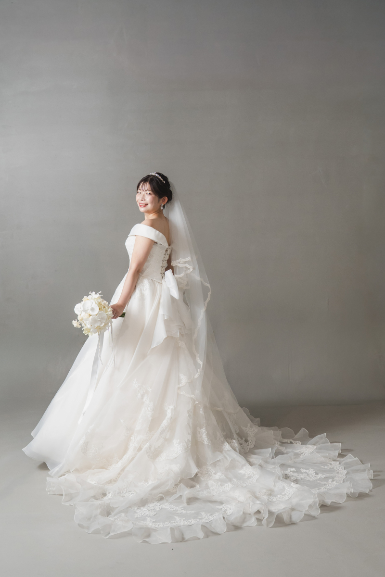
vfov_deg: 46.4
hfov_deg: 31.9
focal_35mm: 42
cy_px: 288
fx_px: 674
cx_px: 192
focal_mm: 28
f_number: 5
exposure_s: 1/125
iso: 1250
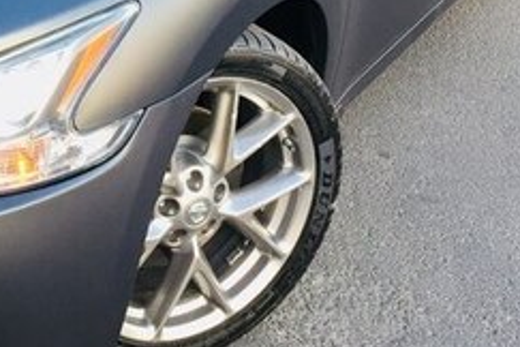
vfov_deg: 16.0
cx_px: -28
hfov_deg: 23.5
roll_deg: -2.0
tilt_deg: -18.4
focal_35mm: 82
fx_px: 1184
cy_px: -61
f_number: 2.2
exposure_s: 1/100
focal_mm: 4.15
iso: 50
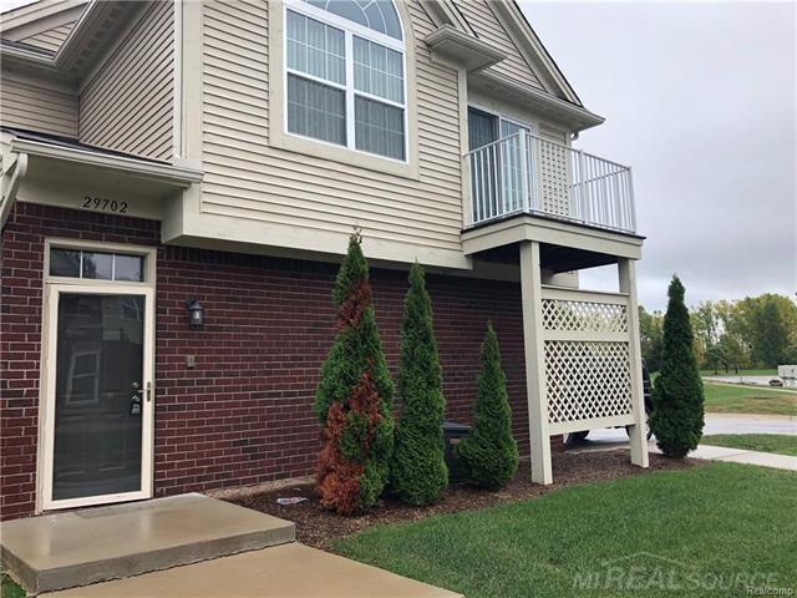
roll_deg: +1.0
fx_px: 645
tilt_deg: +7.8
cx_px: 398
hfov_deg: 63.4
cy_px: 299
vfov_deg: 49.7
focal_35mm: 28
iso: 20
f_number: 1.8
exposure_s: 1/676
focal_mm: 3.99
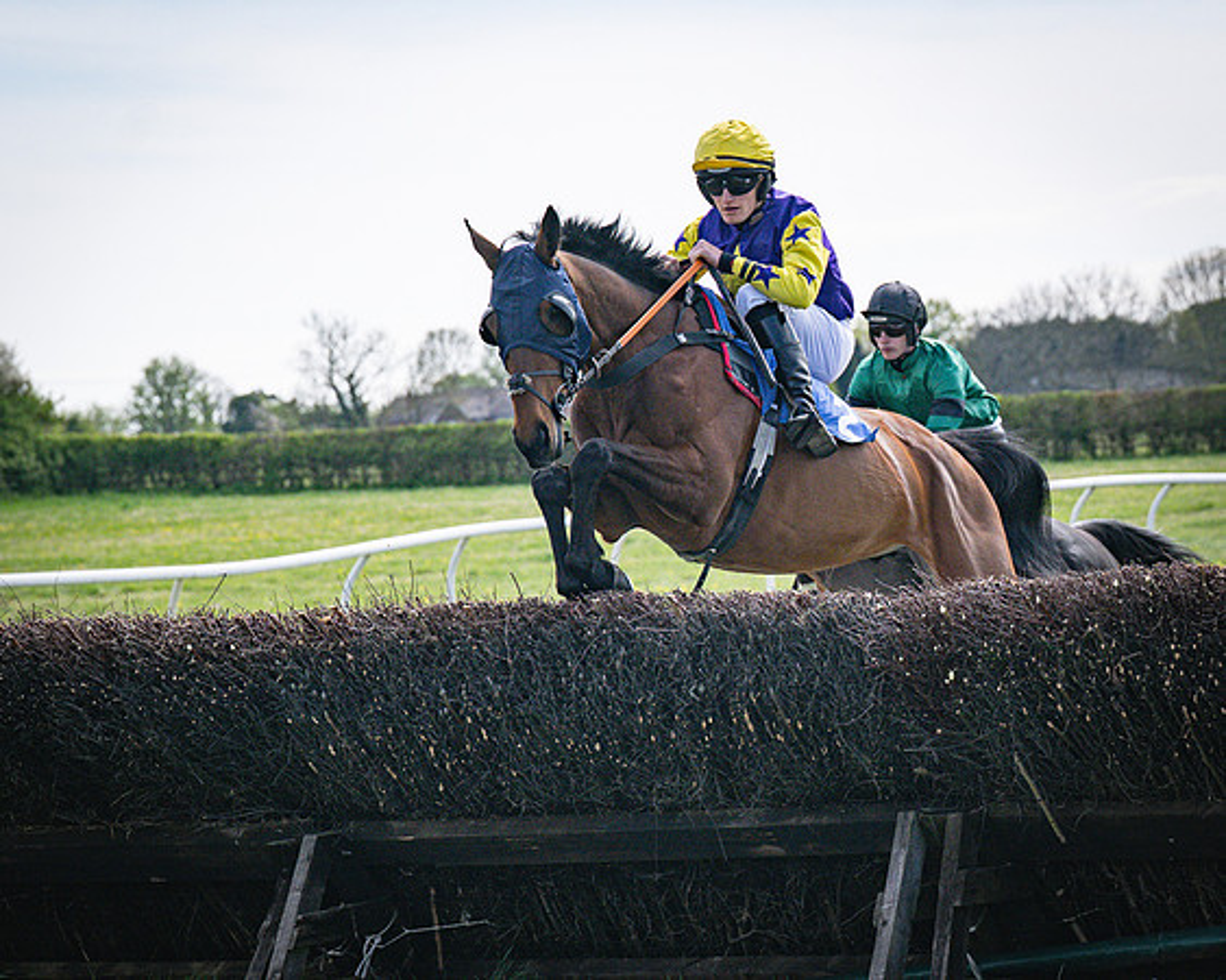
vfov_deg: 9.1
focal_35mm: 170
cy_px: 390
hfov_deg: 11.3
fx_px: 6165
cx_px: 801
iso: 400
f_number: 5
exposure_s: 1/4000
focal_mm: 102
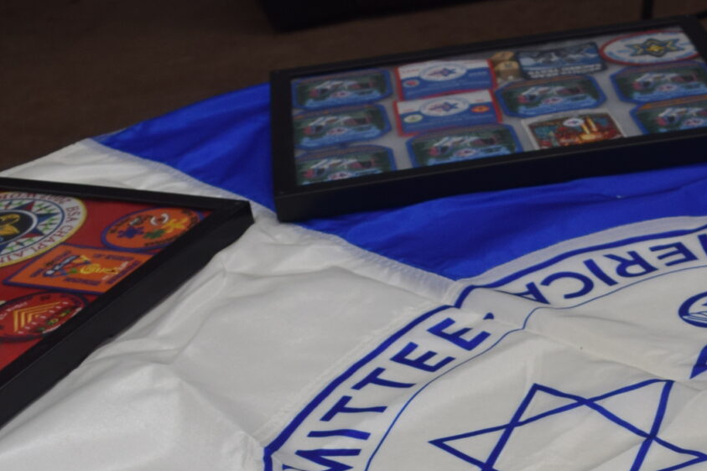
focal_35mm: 82
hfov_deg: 24.0
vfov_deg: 15.8
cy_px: 615
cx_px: 643
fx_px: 1610
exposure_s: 1/125
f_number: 5.6
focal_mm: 18
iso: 400
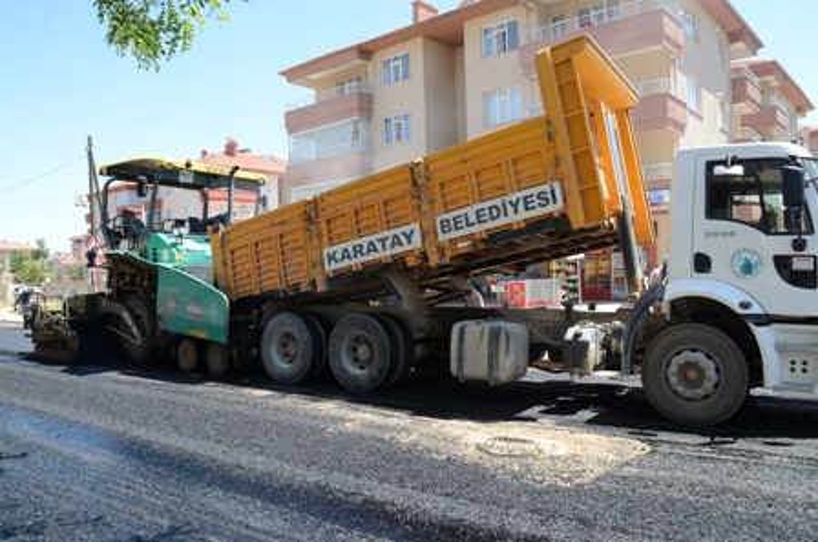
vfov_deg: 47.8
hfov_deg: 67.5
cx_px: 409
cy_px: 271
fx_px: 612
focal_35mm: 27
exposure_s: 1/250
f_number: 8
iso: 250
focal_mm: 18
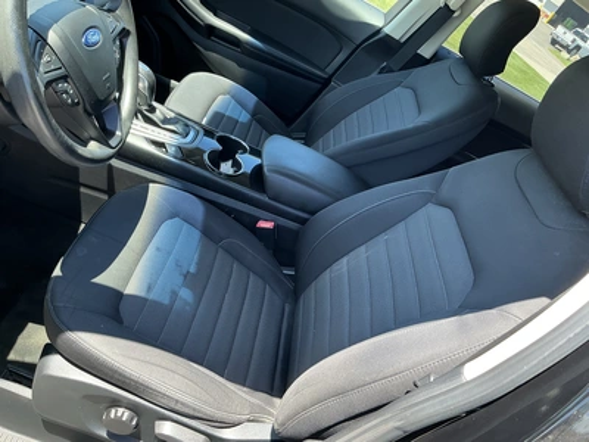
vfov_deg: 49.7
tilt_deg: -33.6
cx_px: 294
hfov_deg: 63.4
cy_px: 221
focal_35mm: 28
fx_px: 476
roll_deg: -35.6
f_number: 1.8
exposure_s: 1/122
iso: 32
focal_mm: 3
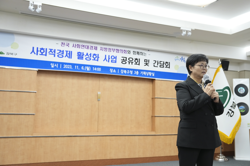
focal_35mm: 38
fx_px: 264
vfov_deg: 35.1
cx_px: 125
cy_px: 83
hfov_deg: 50.7
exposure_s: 1/160
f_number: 4
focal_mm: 38
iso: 2000
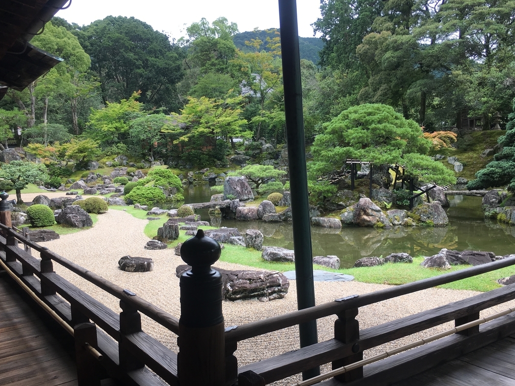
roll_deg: +2.6
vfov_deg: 42.9
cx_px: 268
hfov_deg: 55.3
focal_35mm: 33
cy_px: 202
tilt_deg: -3.5
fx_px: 491
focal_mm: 4.15
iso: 25
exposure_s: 1/418
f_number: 2.2
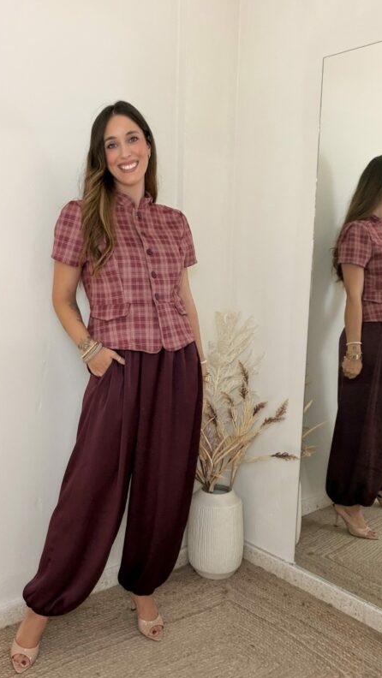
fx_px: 594
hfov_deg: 35.5
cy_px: 340
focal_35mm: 33
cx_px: 141
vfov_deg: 59.5
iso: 100
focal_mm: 2.71
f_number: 1.9
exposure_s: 1/60
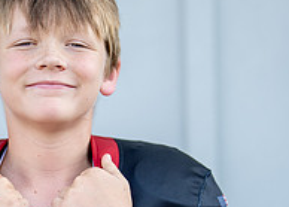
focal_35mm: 179
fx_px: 1471
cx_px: 81
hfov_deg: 11.2
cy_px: 181
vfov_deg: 8.0
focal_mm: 50
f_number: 1.2
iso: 100
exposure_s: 1/1600
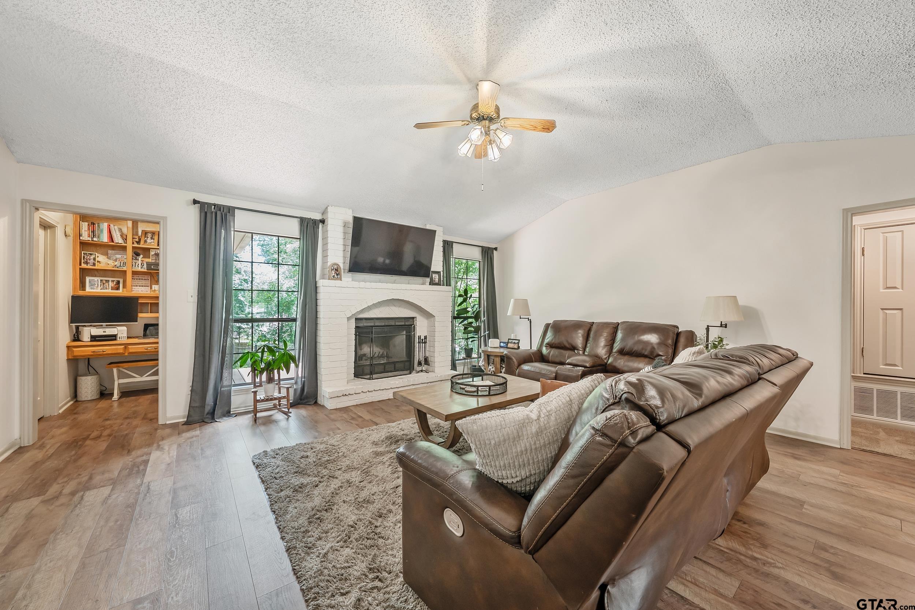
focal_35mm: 13
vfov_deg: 85.4
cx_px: 458
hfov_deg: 108.3
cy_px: 305
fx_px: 330
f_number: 8
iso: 800
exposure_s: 1/5
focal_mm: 13
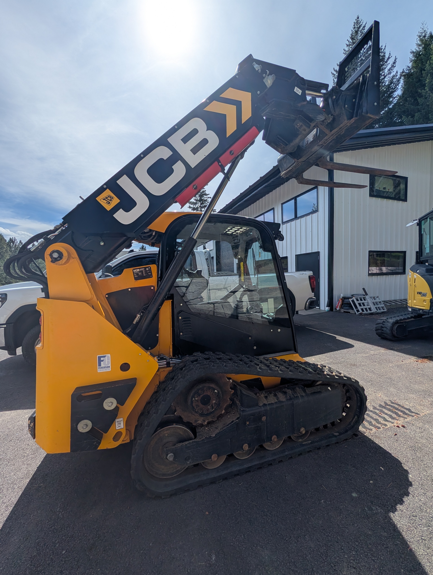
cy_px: 288
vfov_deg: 110.5
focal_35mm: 12
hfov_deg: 94.6
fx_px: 200
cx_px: 216
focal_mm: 2.02
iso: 55
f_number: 1.7
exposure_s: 1/6494
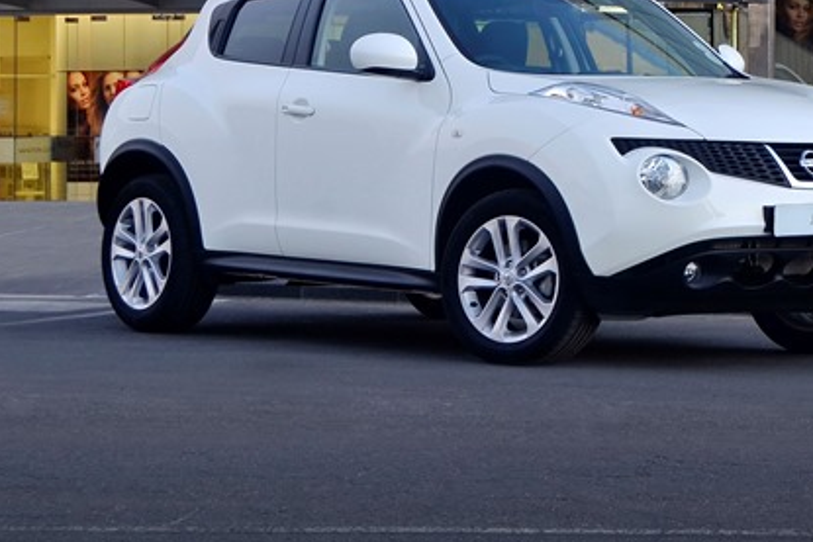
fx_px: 3501
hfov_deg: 12.9
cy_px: -47
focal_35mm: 155
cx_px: 995
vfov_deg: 8.8
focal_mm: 42
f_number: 7.1
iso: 100
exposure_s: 1
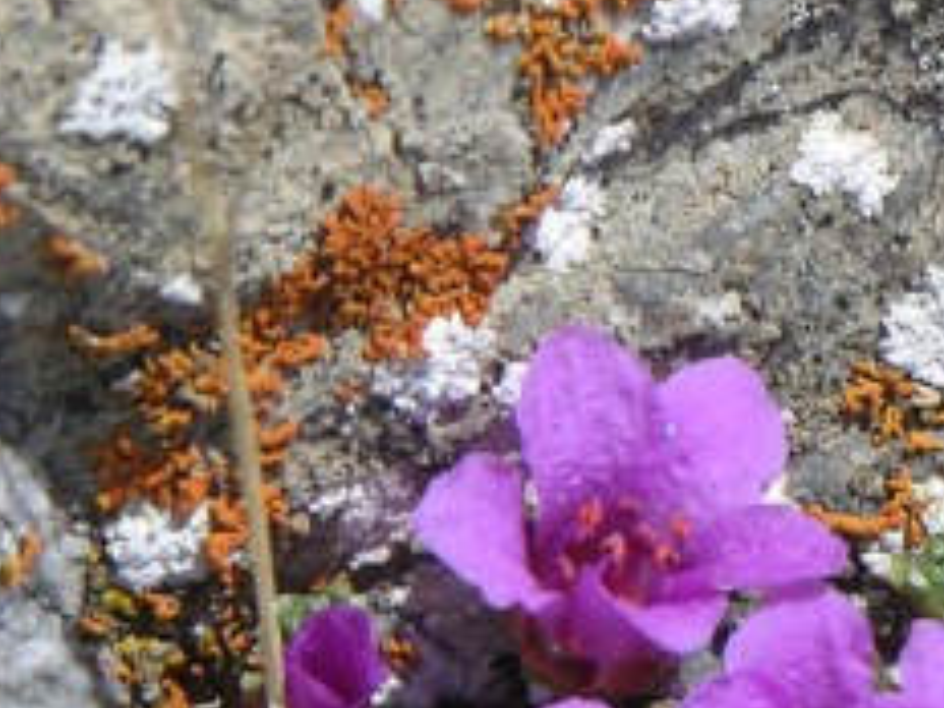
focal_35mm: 840
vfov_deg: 1.8
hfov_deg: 2.4
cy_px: 944
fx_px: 22907
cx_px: 1562
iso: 50
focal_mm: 48.5
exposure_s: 1/338
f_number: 5.7
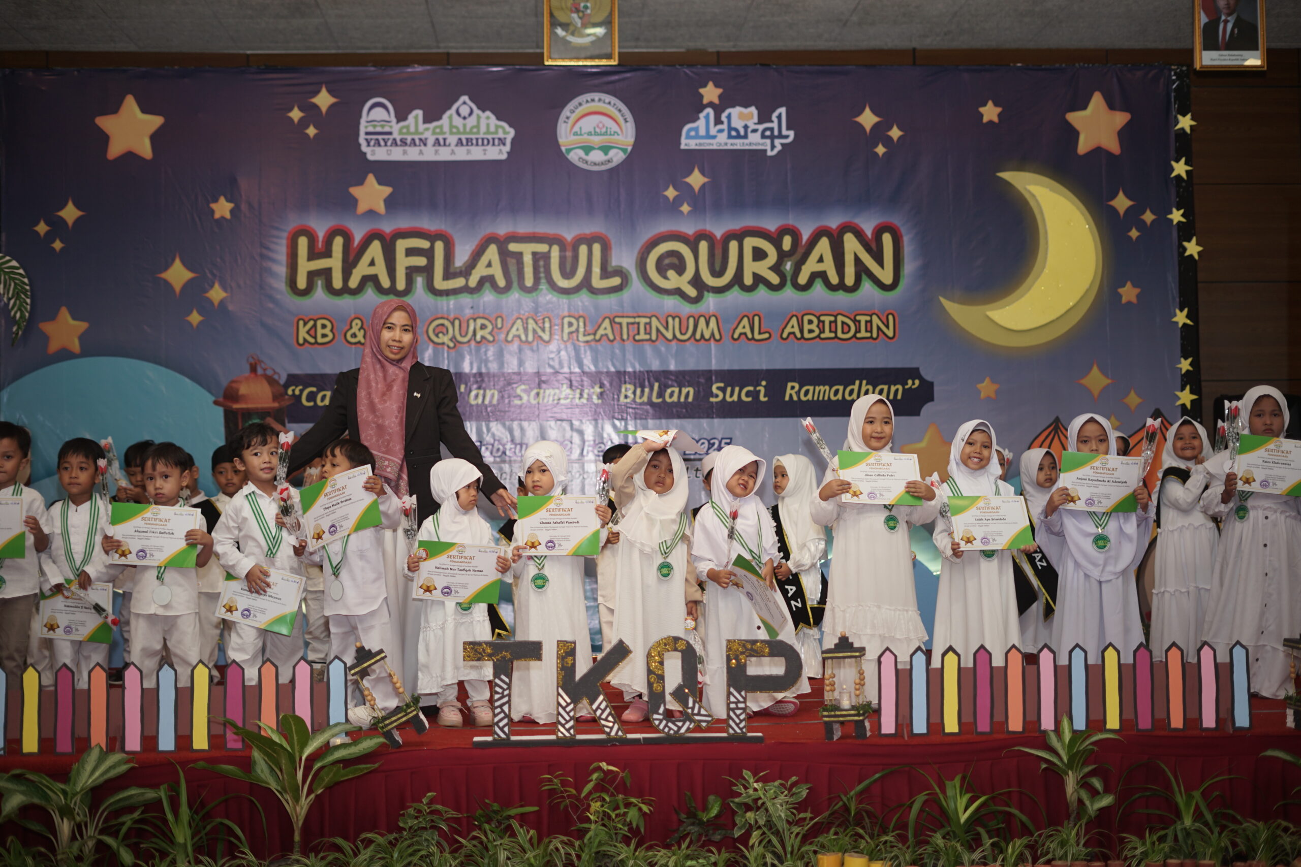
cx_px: 650
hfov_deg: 39.6
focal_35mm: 50
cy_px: 434
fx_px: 1807
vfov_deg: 27.0
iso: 125
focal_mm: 50
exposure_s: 1/125
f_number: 1.8
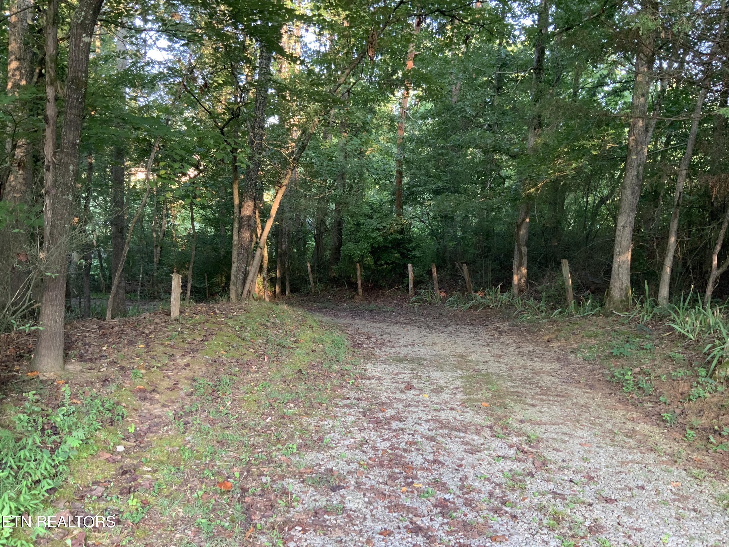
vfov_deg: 48.2
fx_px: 611
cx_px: 364
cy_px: 274
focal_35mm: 29
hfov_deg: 61.7
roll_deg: -3.0
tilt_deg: -6.8
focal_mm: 3
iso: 80
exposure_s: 1/60
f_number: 1.8
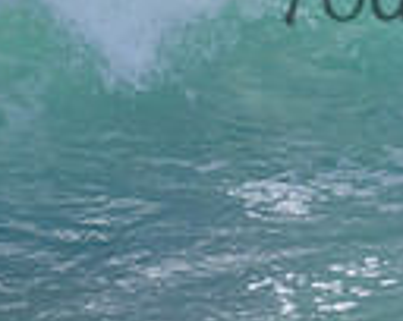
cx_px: 590
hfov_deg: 0.7
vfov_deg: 0.6
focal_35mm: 2604
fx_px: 31011
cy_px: -189
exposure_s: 1/2000
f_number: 5.6
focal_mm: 500
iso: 100
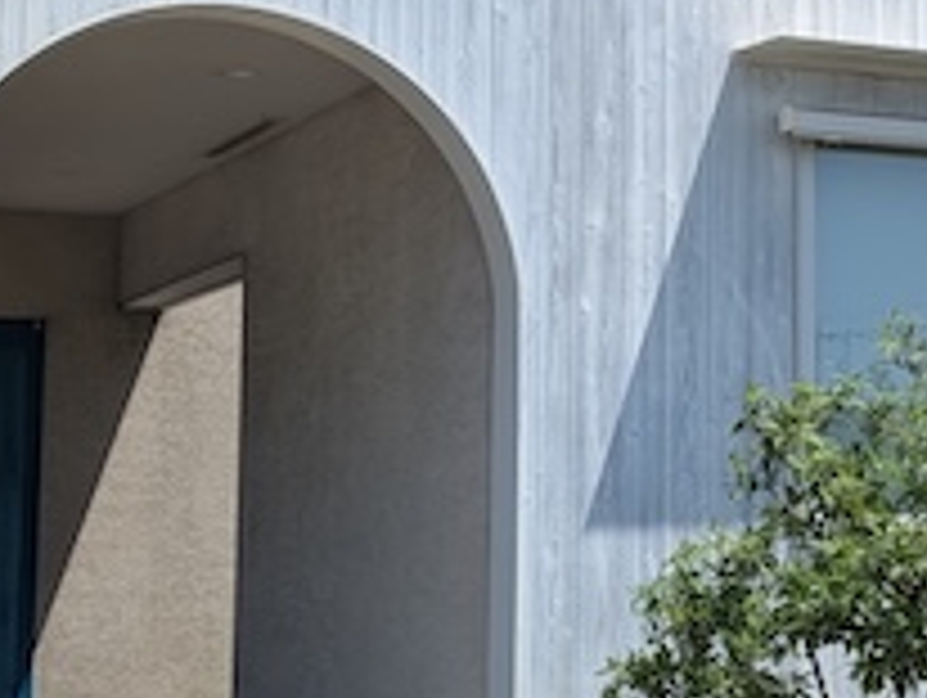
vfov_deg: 15.9
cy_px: 203
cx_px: 945
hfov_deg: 20.3
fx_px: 2493
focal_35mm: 93
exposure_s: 1/1733
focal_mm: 4.53
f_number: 1.7
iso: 33
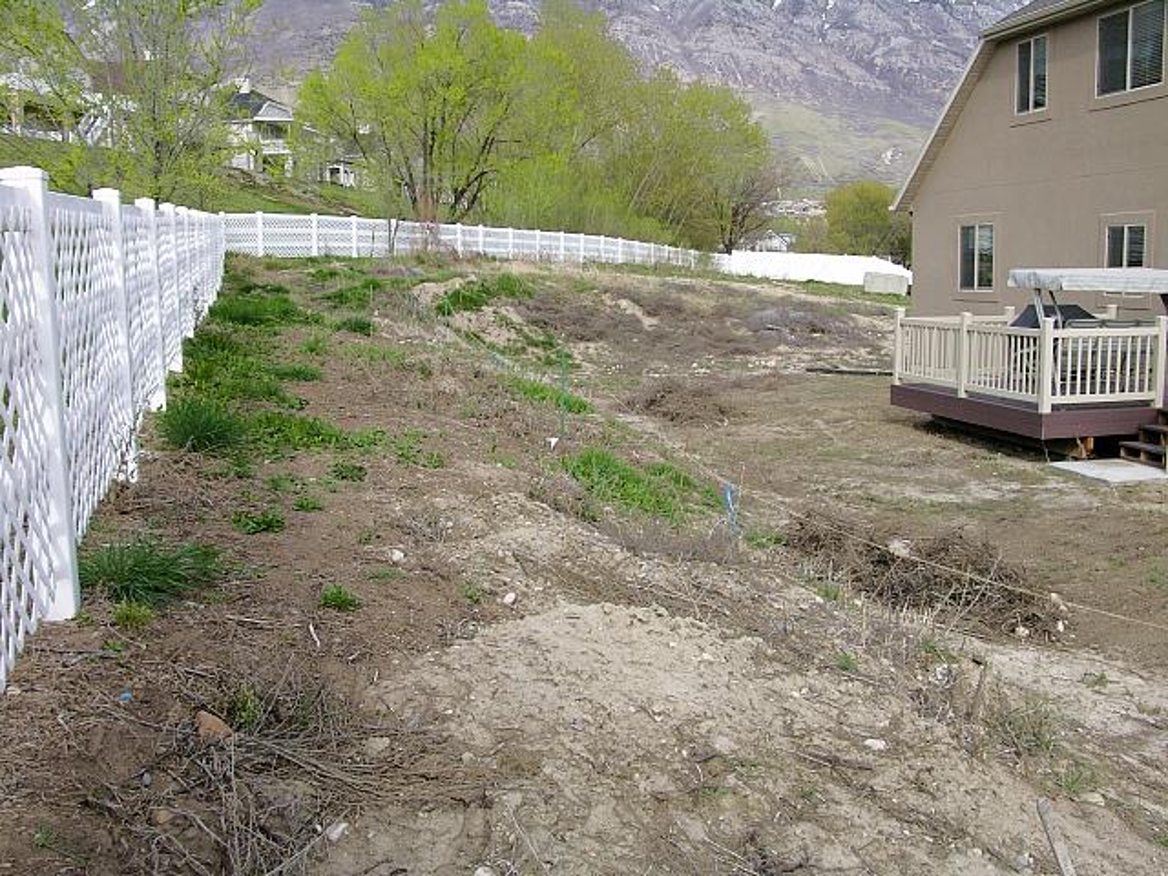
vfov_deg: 40.7
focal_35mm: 35
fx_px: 1181
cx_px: 584
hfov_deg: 52.6
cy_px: 438
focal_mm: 8.9
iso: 50
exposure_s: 1/192
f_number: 5
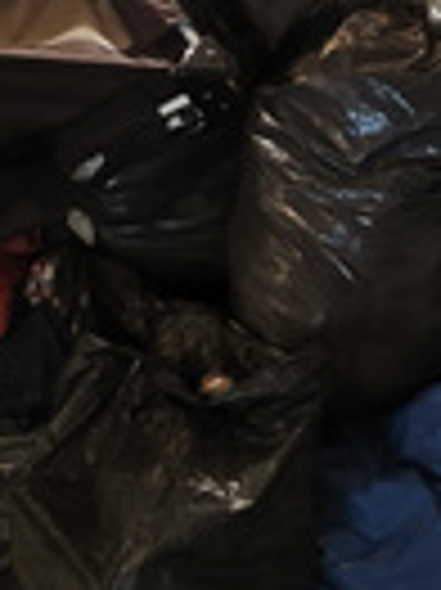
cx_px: 214
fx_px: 1038
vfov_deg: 30.1
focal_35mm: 61
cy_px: 41
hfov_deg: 24.0
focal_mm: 1.65
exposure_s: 1/14.3
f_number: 2.2
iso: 1600
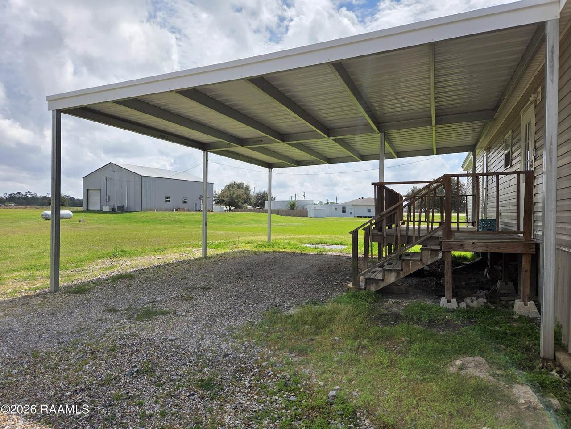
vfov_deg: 58.9
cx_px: 286
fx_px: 379
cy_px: 214
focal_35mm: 23
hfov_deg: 73.9
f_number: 1.8
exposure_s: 1/7891
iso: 64
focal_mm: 5.4
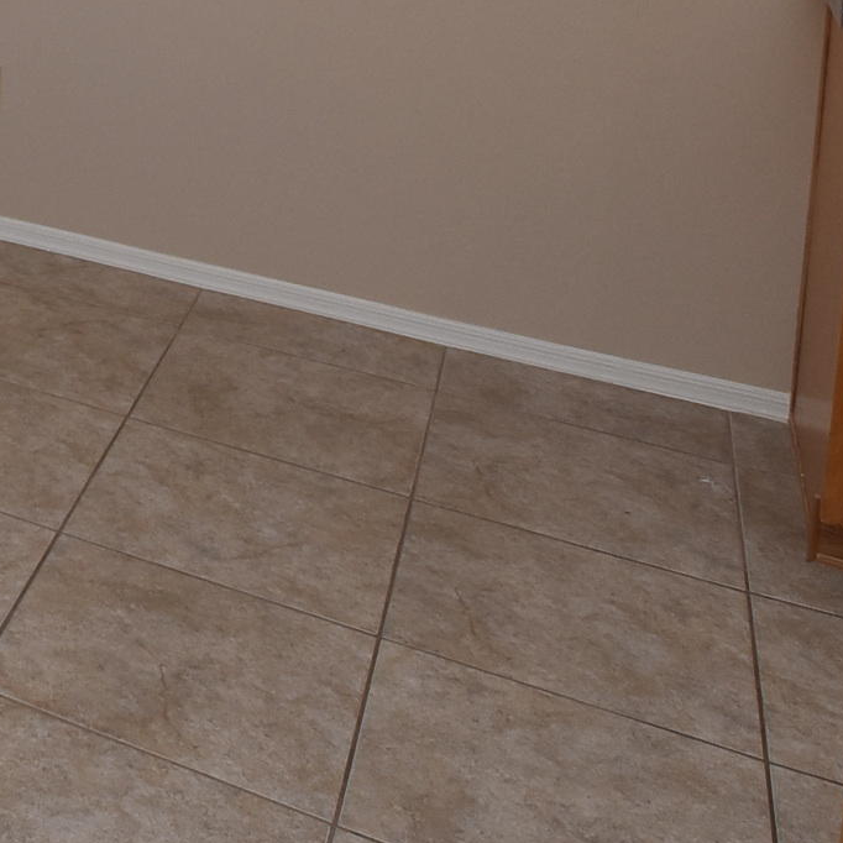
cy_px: -289
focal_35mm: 56
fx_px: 1543
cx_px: -603
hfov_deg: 21.8
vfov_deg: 25.7
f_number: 5.6
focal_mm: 10
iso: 400
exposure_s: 1/125
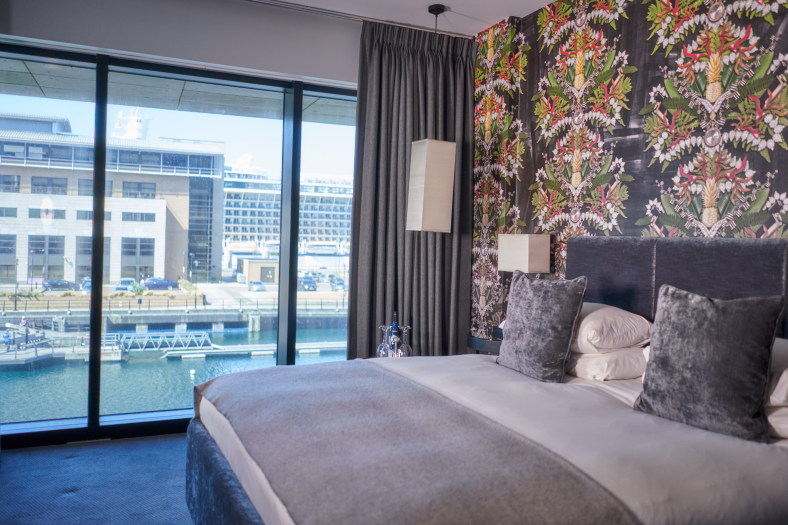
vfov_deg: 43.6
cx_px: 399
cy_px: 244
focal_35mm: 30
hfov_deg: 61.9
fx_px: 657
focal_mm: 28
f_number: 2
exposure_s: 1/320
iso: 320
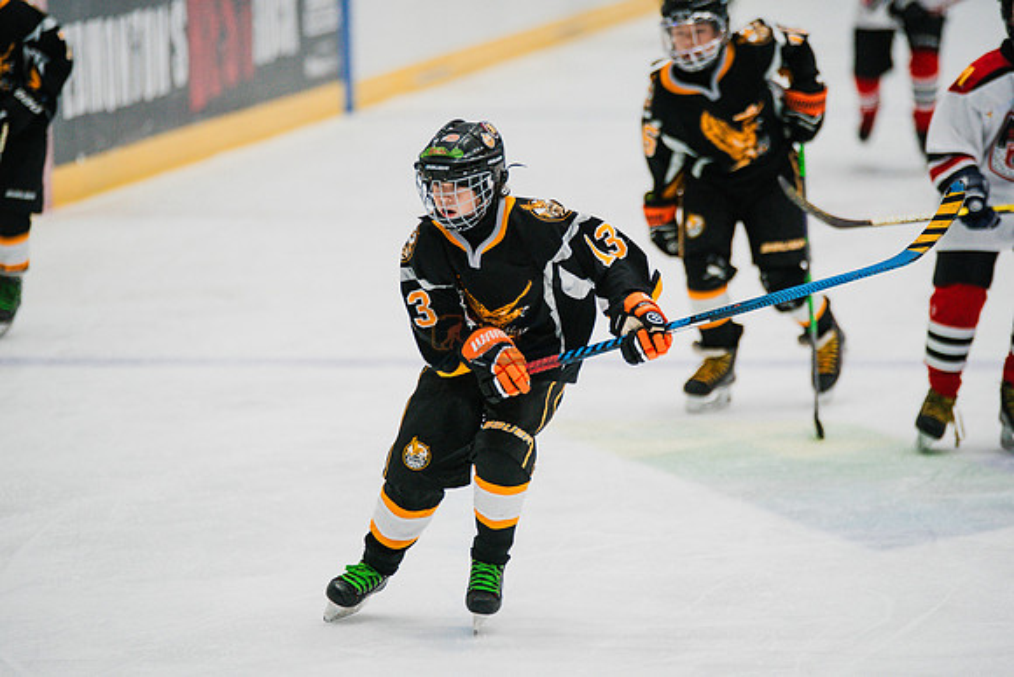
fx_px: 6958
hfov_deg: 8.3
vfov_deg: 5.6
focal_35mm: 247
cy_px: 338
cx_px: 507
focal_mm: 247
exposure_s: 1/1600
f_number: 3.2
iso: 3200
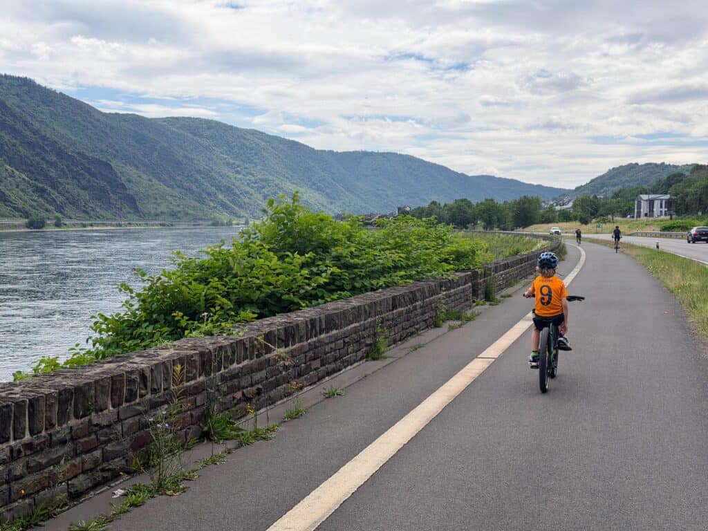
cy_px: 266
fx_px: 982
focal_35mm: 48
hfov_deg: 39.7
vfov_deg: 30.3
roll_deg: +0.8
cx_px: 354
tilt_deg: -3.9
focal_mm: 6.76
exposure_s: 1/6536
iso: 64
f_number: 1.78
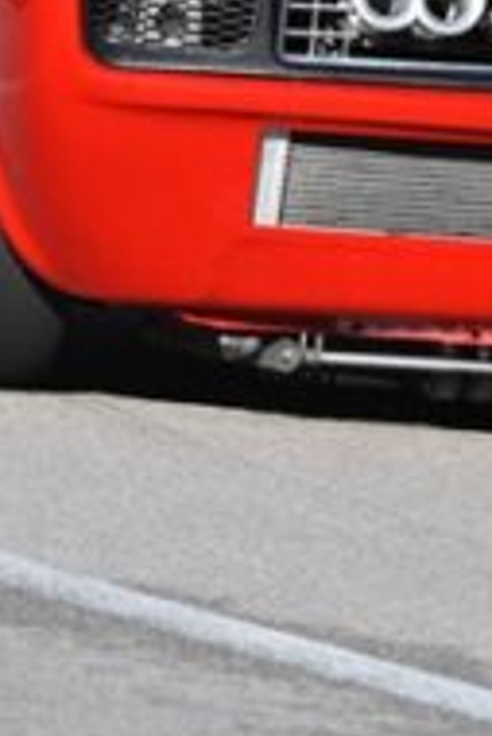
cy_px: 0
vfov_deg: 2.6
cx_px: 616
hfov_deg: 1.8
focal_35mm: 783
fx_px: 16015
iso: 800
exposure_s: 1/2000
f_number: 9
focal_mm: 155
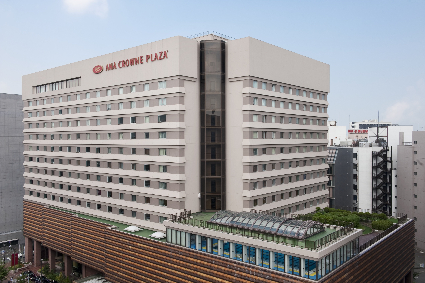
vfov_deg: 41.1
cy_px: 142
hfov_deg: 58.7
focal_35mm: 32
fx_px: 378
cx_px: 212
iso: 200
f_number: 11
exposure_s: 1/180
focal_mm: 32
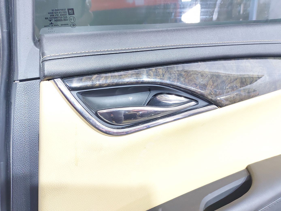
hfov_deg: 71.6
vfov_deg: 56.8
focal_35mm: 24
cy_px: 106
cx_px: 140
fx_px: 195
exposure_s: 1/25
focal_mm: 5.23
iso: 400
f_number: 1.8
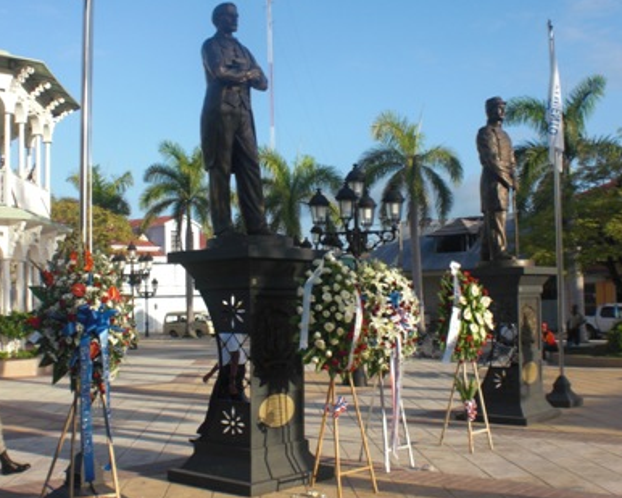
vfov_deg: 34.9
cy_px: 264
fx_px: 792
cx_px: 326
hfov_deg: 42.9
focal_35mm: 43
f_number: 5.6
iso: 64
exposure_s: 1/200
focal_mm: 6.3
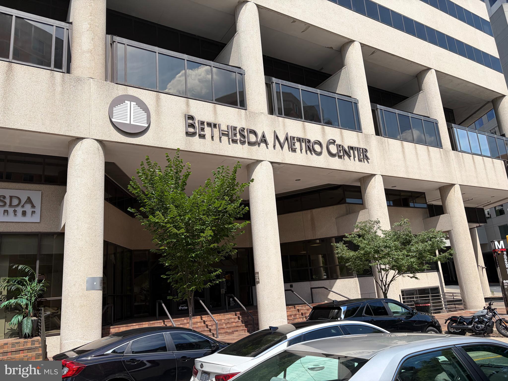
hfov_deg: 67.3
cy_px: 190
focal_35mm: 26
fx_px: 382
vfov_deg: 53.1
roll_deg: +2.6
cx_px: 254
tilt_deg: +15.6
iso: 50
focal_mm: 5.96
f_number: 1.6
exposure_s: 1/2865
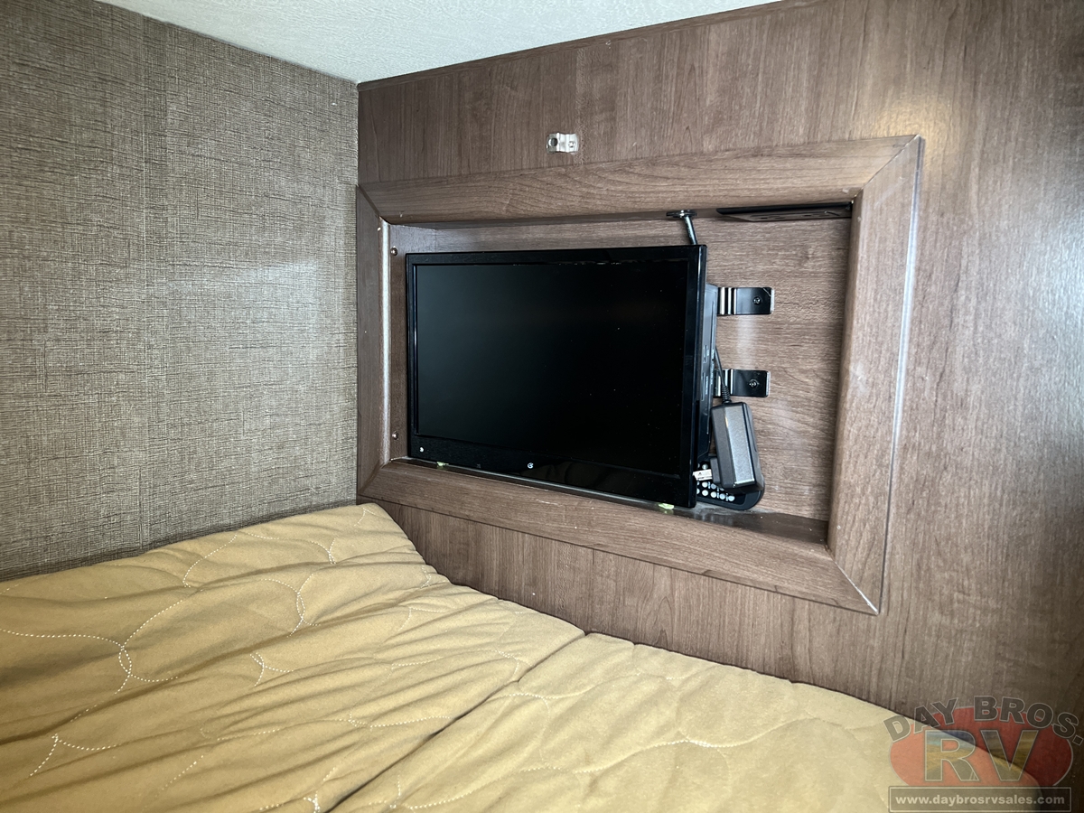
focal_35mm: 26
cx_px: 542
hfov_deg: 67.3
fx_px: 814
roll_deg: -1.7
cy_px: 406
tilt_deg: -9.9
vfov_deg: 53.1
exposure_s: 1/121
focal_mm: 5.7
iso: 125
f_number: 1.5
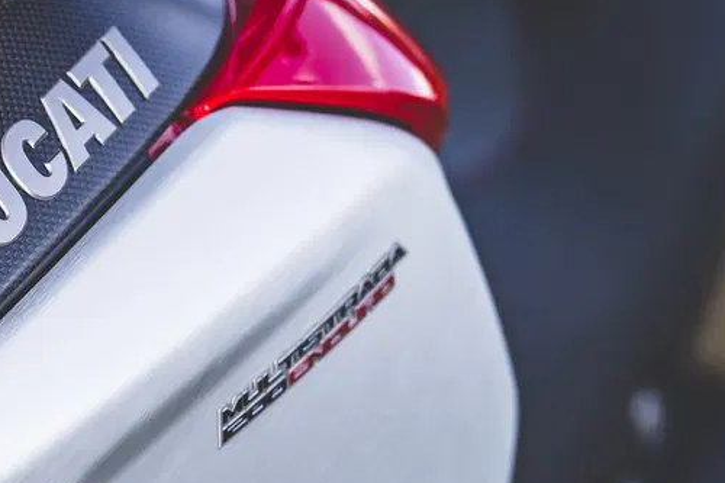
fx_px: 7006
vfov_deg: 3.9
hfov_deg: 5.9
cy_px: 385
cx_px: -64
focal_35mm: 348
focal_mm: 145
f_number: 3.5
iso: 100
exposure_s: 1/640
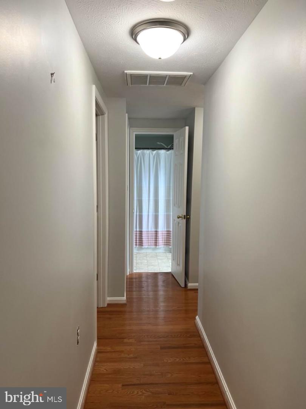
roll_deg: -0.1
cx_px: 153
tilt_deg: -5.7
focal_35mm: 26
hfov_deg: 53.1
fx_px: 306
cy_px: 204
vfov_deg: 67.3
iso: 100
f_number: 1.5
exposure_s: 1/60
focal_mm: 5.7
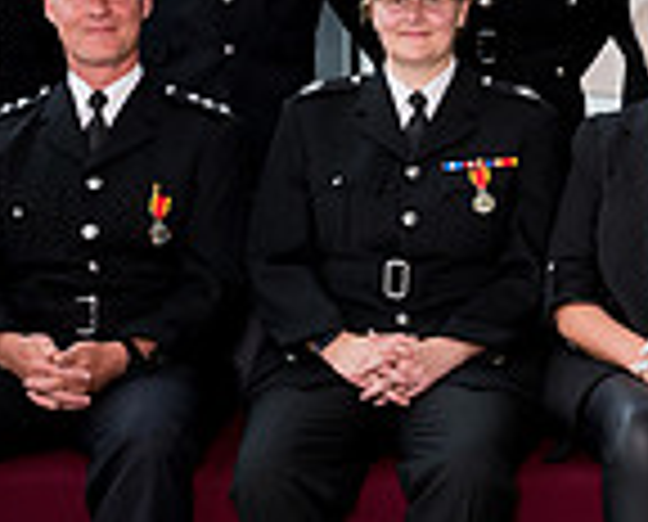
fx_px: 2885
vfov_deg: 10.3
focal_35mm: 150
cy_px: 135
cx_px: 881
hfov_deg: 12.4
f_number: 7.1
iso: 800
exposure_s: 1/60
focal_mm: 35
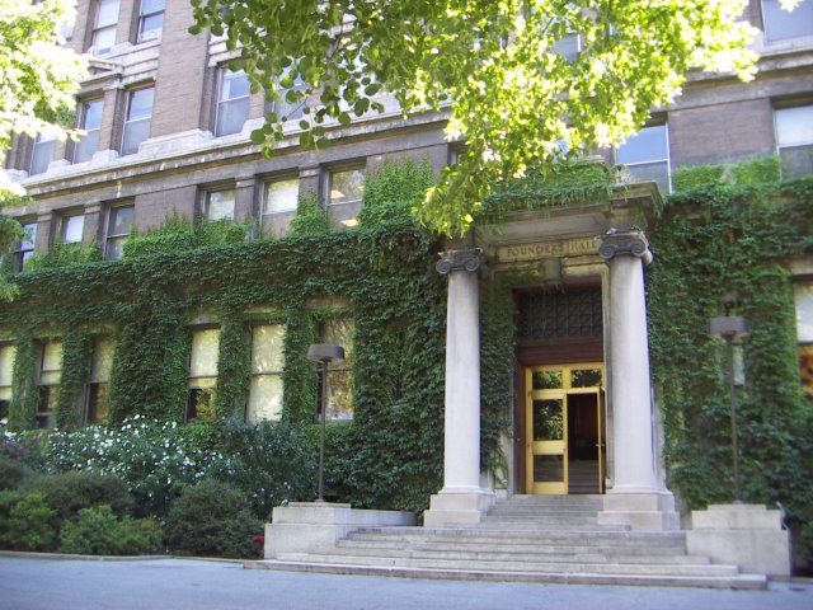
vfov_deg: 39.7
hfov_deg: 51.4
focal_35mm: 36
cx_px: 406
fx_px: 846
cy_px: 305
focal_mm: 4.7
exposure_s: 1/50
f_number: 2.8
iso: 50
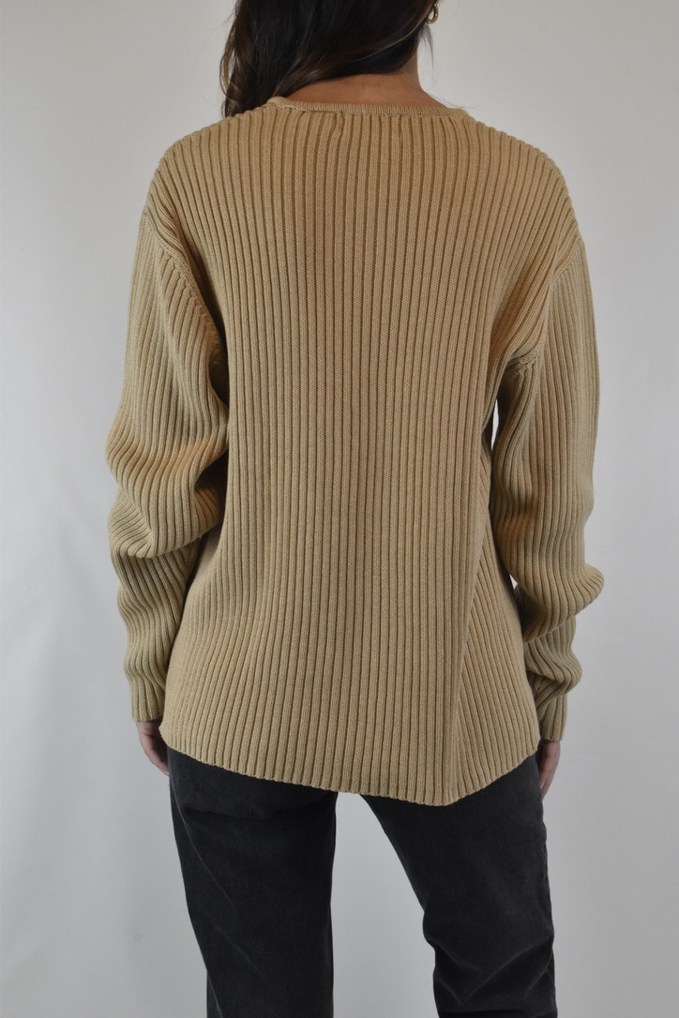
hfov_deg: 23.8
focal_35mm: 57
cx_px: 340
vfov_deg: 35.1
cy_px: 509
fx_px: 1612
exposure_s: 1/50
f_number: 16
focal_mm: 38
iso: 1600
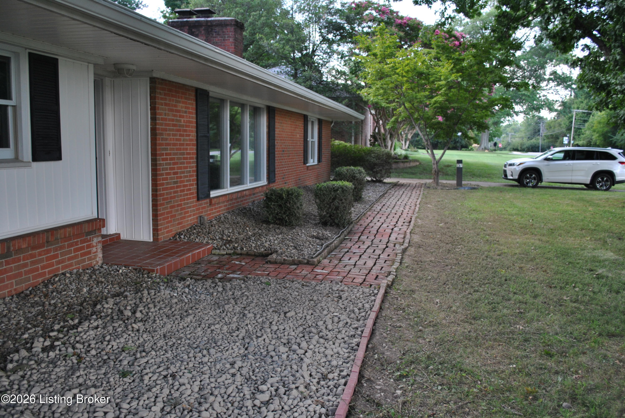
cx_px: 312
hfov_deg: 57.2
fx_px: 574
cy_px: 209
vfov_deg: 40.1
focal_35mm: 33
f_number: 4
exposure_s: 1/60
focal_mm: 22
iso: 200
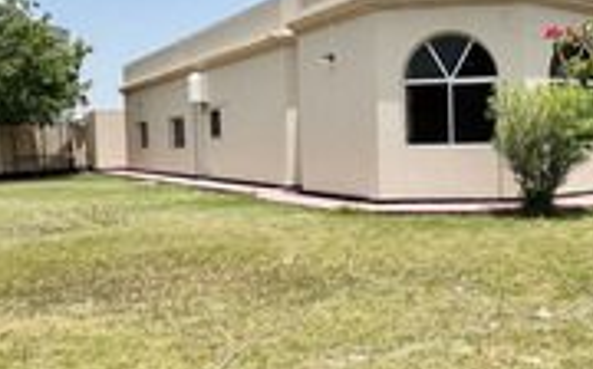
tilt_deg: -2.2
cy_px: 160
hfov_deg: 53.6
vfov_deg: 36.1
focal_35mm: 35
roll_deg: +1.4
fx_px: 565
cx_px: 423
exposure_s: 1/1754
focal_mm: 1.57
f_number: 1.8
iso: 32
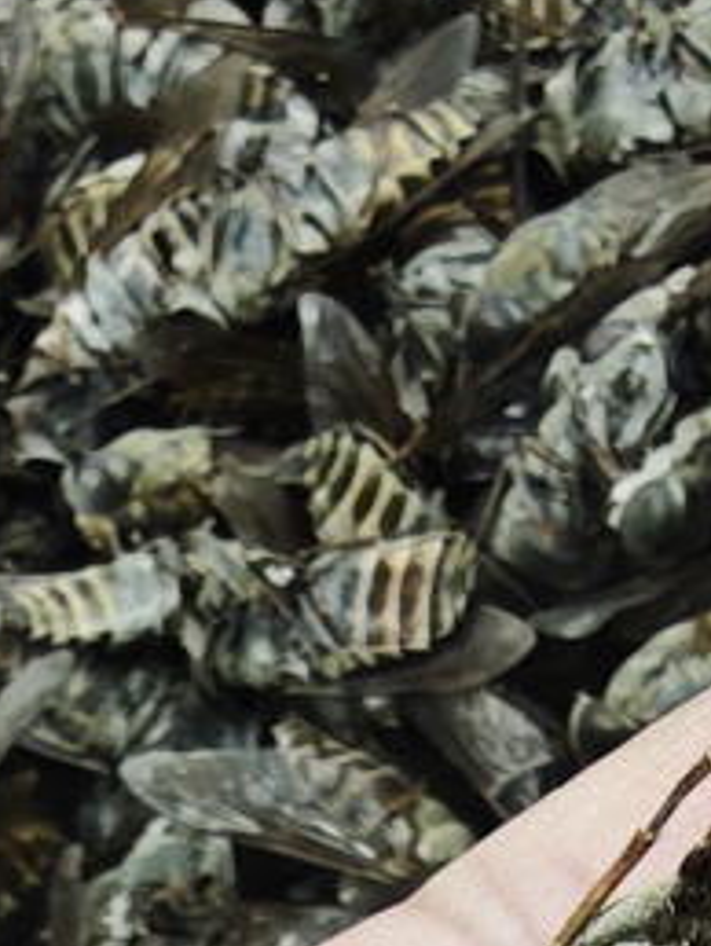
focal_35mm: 95
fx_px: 2597
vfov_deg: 16.3
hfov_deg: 14.8
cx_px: 949
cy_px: 1846
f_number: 2.2
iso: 640
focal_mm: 2.13
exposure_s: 1/50
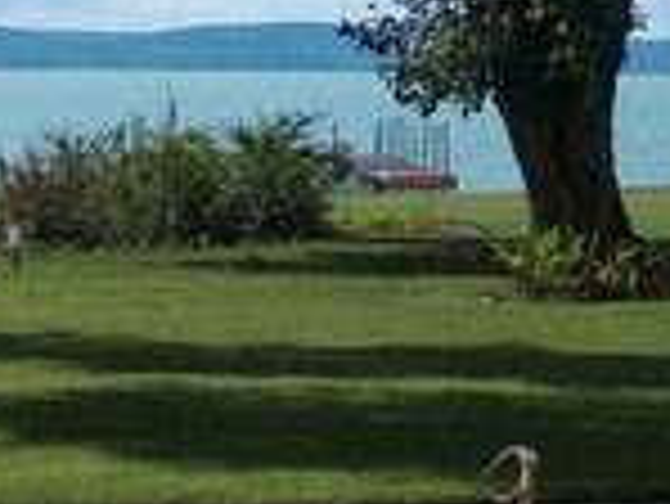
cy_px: -27
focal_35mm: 157
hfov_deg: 12.0
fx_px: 3041
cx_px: 1023
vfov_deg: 9.4
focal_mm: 8.96
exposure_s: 1/288
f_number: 8.1
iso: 100
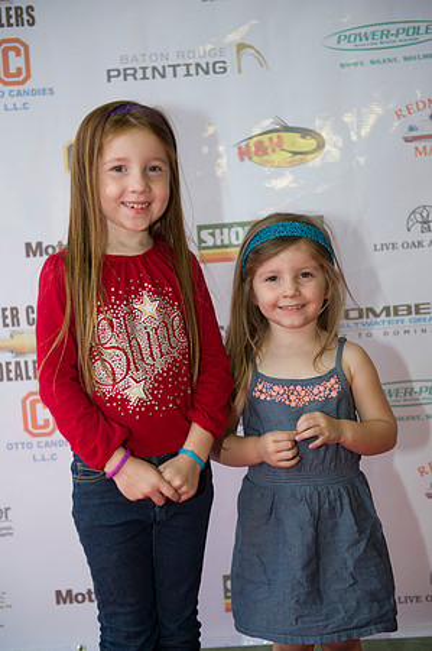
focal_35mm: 55
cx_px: 216
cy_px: 326
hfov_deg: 24.6
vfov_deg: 36.3
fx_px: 992
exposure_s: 1/125
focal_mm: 55
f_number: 3.2
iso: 640
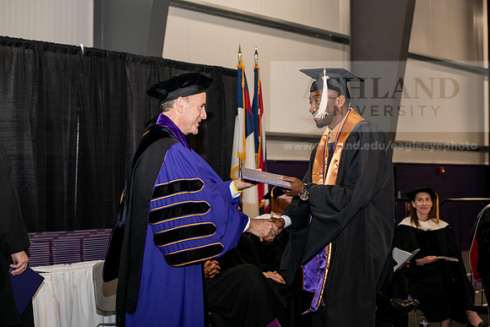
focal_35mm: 70
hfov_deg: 28.8
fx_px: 953
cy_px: 164
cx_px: 245
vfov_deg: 19.5
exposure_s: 1/200
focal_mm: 70
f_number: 5.6
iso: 1600
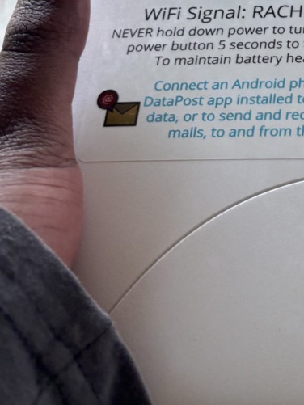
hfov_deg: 16.3
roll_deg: -14.6
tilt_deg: -38.3
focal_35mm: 83
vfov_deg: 21.8
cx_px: 448
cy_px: -86
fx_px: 971
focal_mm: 5.96
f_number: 1.6
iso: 50
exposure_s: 1/273
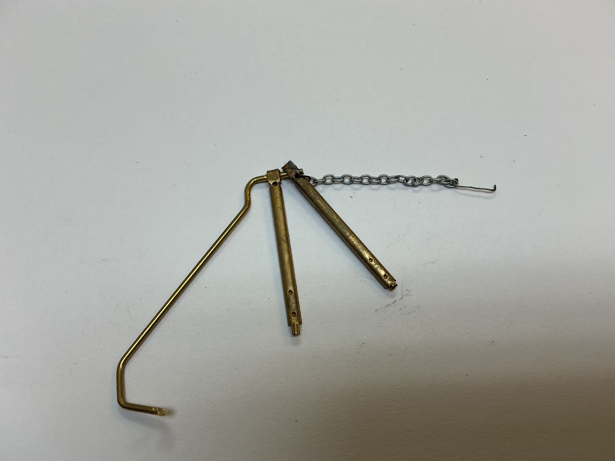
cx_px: 308
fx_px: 515
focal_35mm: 29
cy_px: 230
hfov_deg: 61.7
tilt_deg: -68.8
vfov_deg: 48.2
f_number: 1.8
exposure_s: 1/120
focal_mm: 3
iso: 25
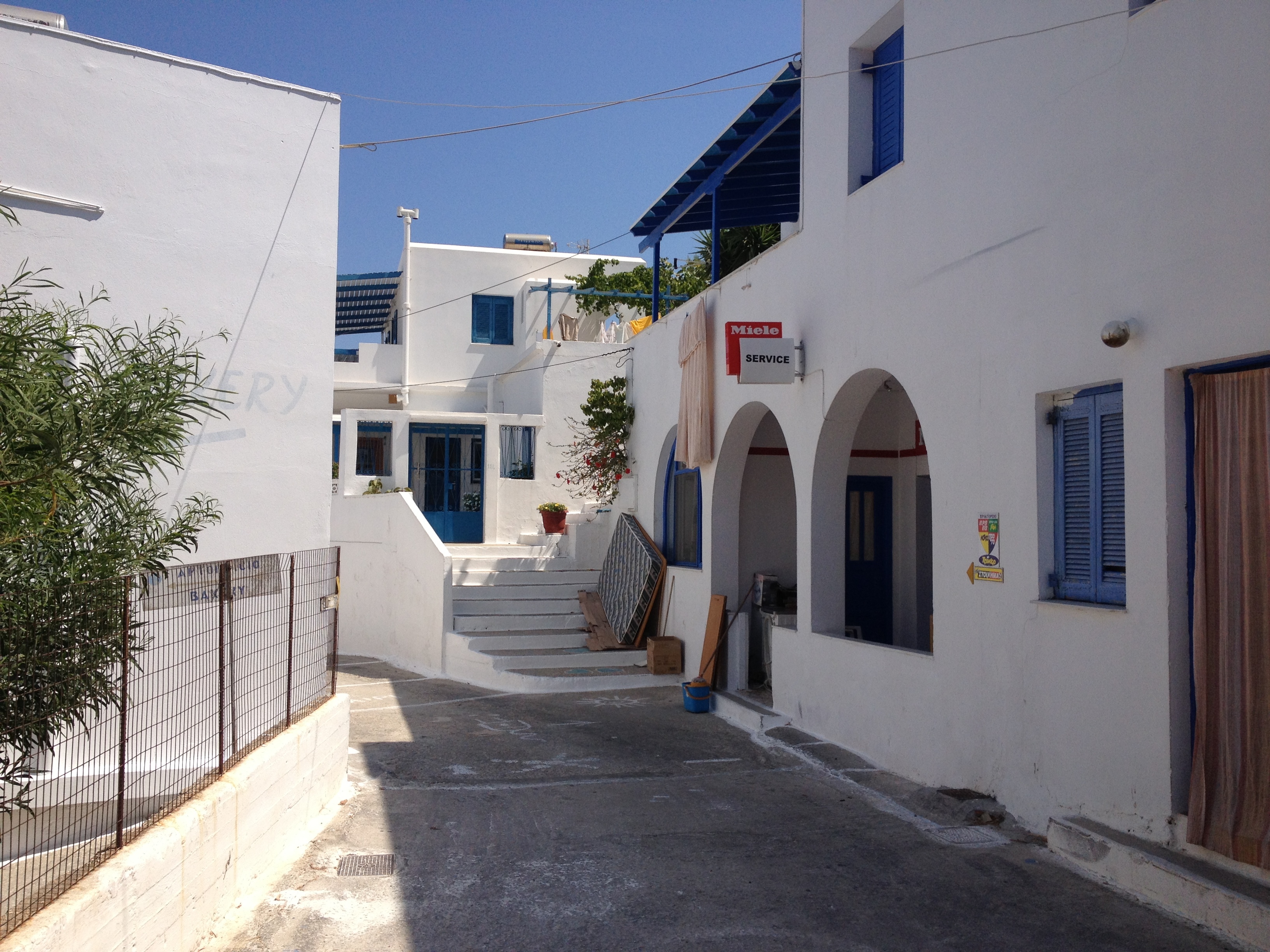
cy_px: 476
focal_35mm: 35
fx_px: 1284
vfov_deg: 40.7
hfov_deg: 52.6
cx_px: 635
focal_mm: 4.28
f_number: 2.4
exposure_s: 1/2762
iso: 50
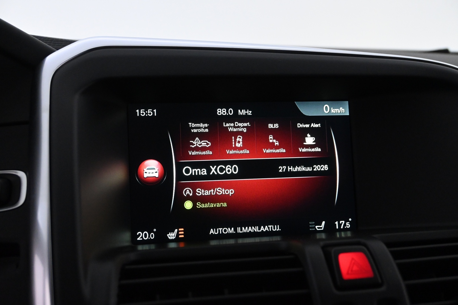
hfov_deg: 57.2
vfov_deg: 40.0
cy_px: 152
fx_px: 420
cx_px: 229
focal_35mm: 33
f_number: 5
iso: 3200
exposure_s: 1/60
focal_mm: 22
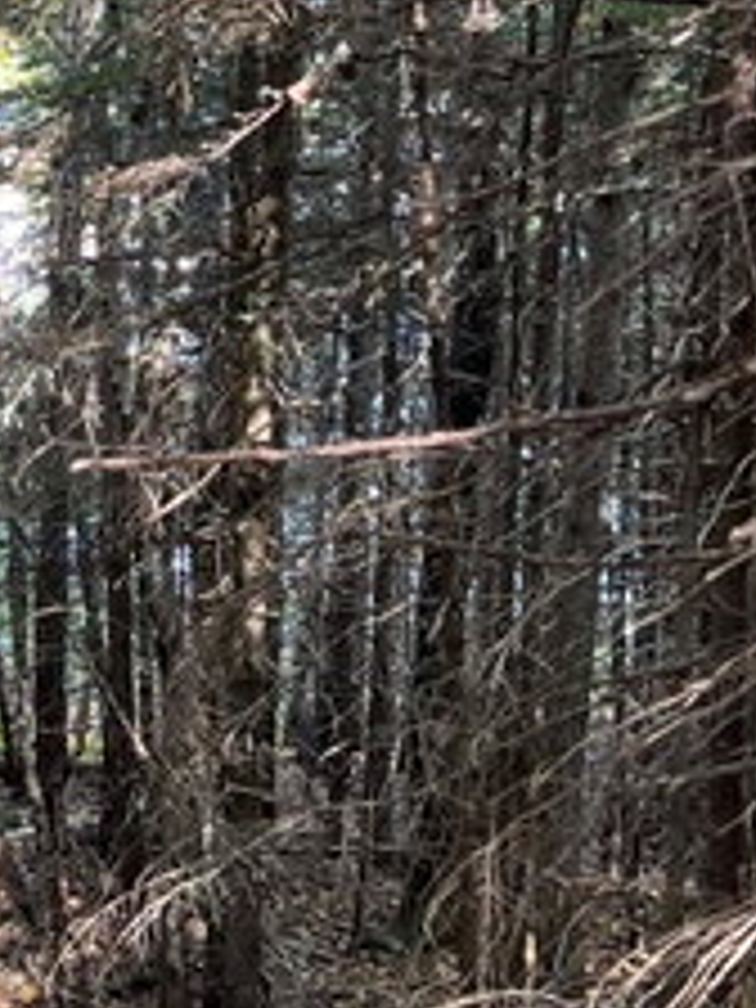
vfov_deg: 21.8
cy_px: 220
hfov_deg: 16.0
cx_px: -122
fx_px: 2592
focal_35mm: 89
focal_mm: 5.7
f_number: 1.5
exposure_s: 1/121
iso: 125
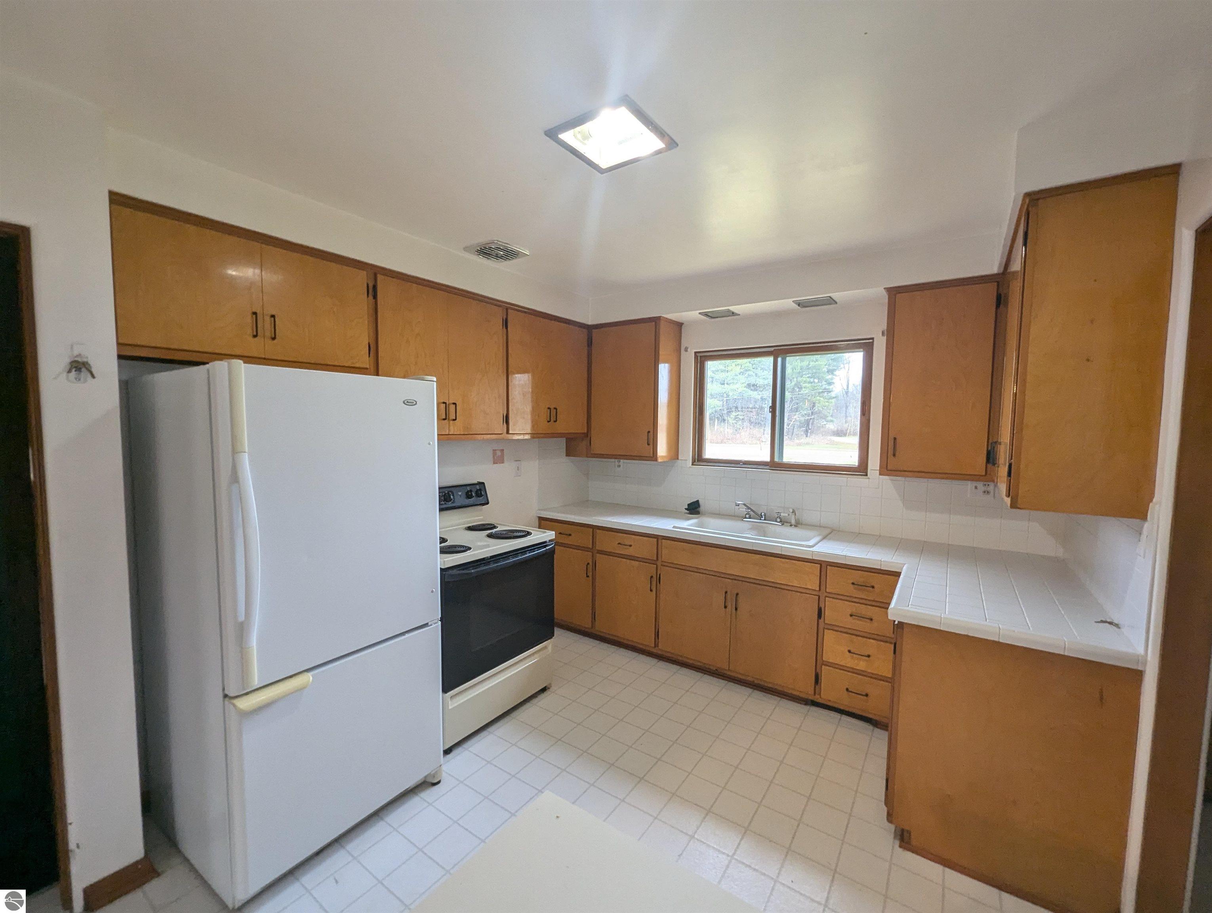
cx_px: 606
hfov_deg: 106.1
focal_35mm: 13
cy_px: 456
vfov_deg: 90.1
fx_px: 456
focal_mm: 1.95
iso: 79
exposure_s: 1/40
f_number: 2.2
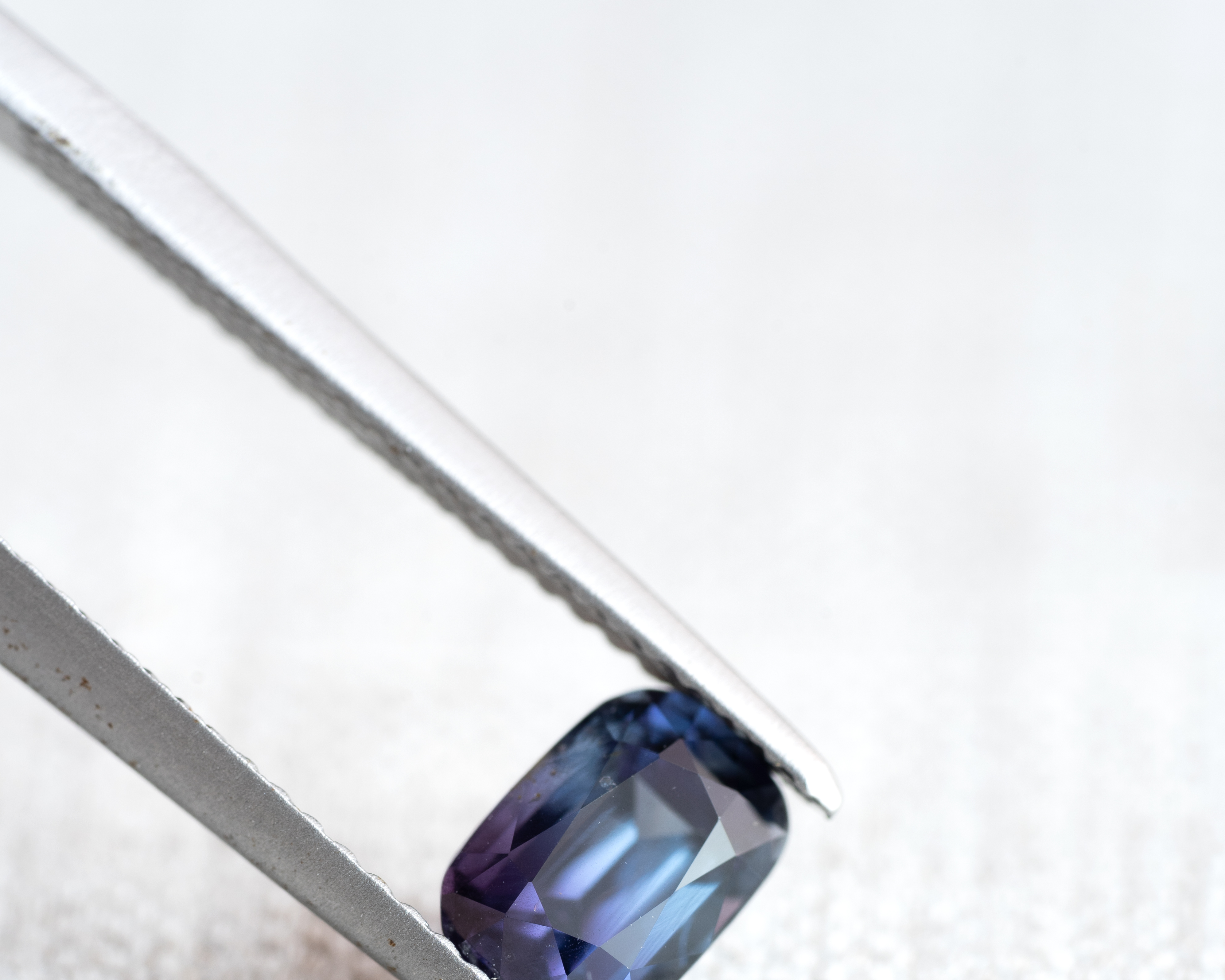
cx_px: 612
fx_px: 4604
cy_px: 892
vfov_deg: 12.1
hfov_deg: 15.2
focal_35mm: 127
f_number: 6.3
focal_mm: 90
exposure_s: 1/5
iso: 100
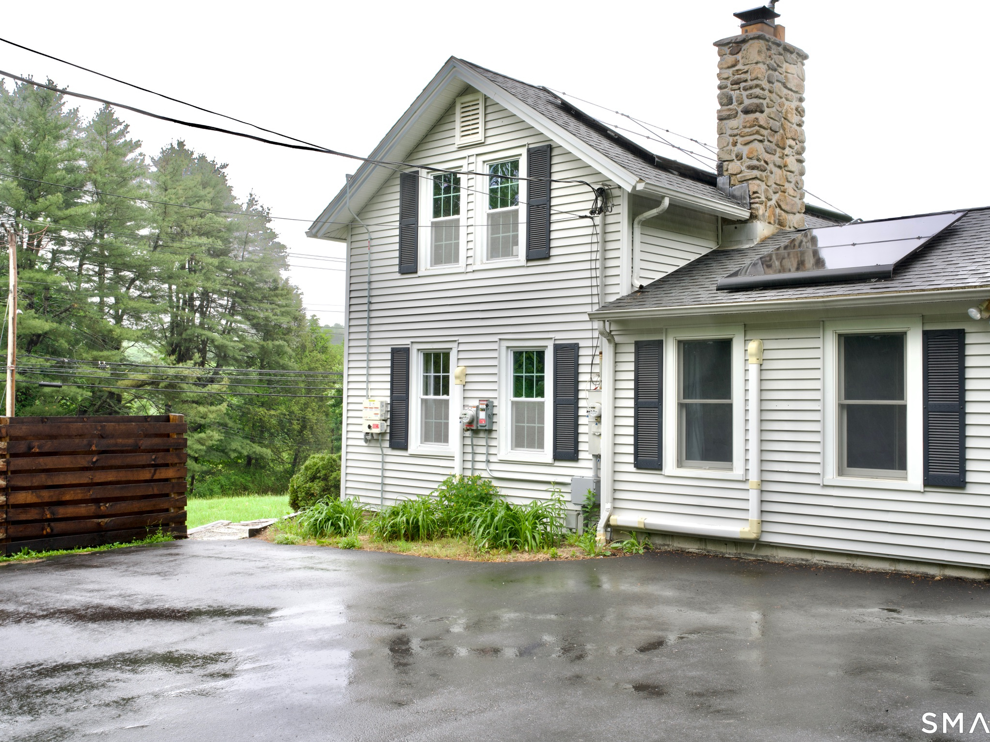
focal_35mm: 38
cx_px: 531
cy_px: 372
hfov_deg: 48.9
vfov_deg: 37.7
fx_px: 1087
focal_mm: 35
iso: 100
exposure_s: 1/25
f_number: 14
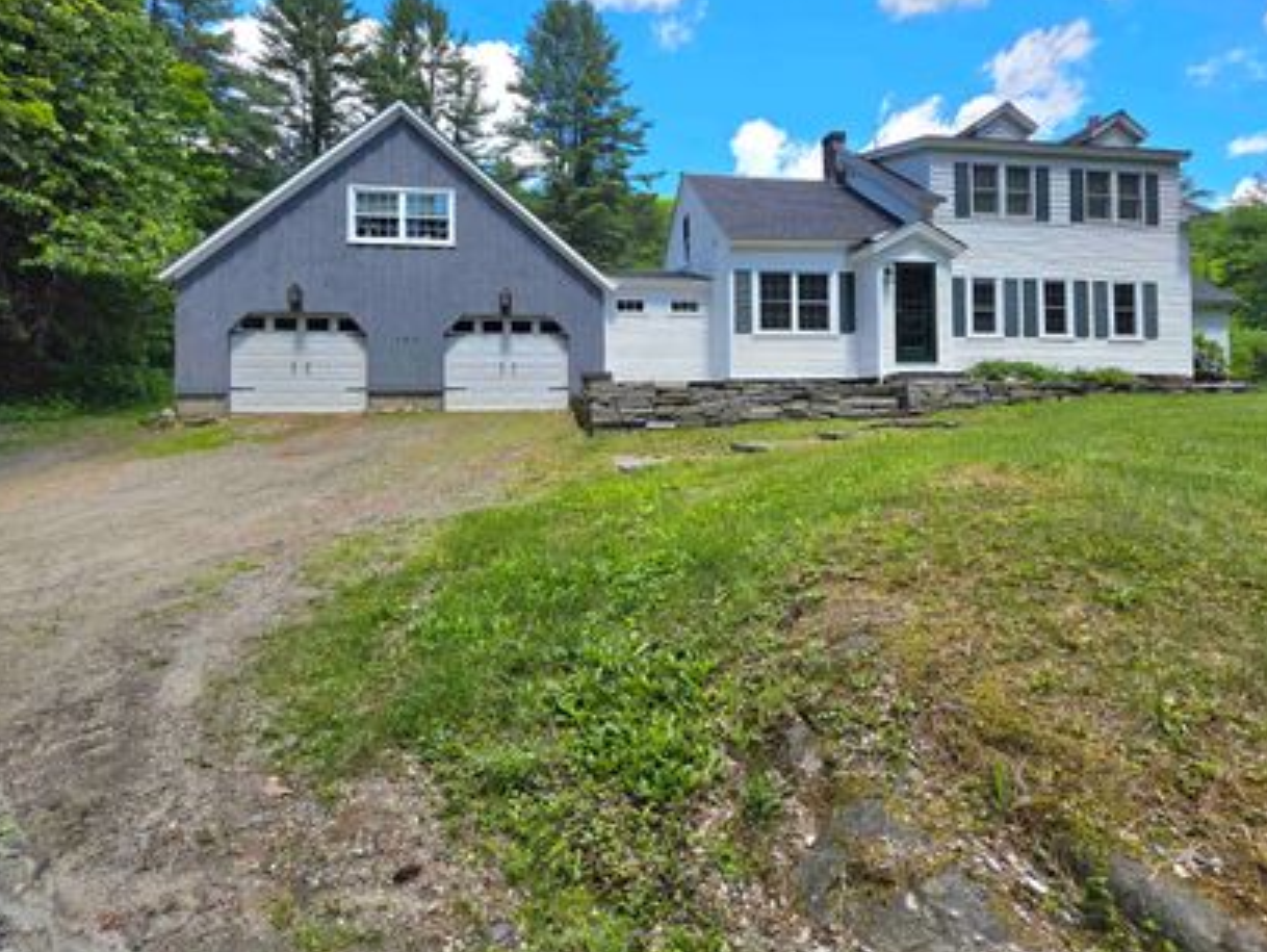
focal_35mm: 16
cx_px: 615
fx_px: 586
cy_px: 398
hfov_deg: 94.4
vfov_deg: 77.6
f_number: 1.9
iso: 40
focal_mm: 2.2
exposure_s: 1/1111
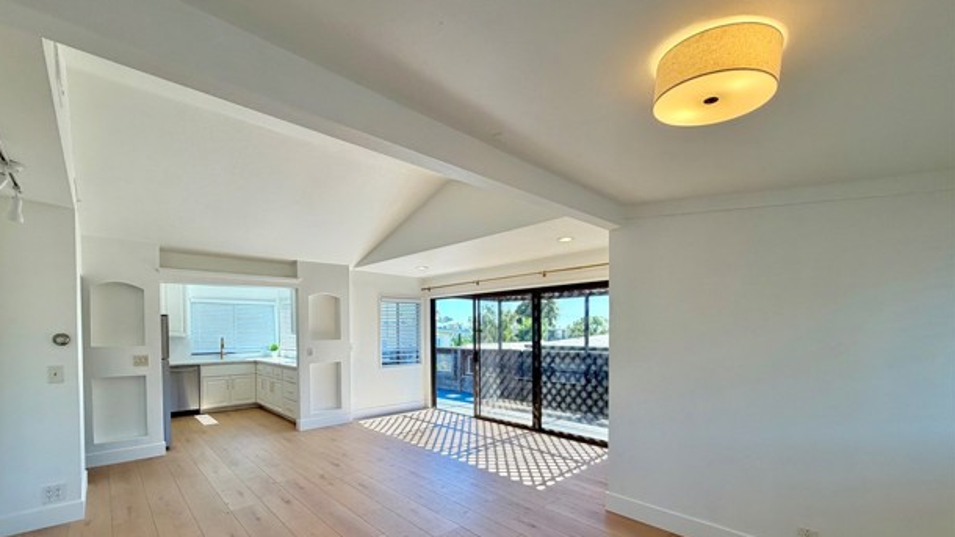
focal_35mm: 16
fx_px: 405
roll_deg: +0.5
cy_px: 340
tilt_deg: -2.2
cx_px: 459
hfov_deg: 99.3
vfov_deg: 65.9
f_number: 2.2
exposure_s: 1/191
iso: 40
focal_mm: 2.22
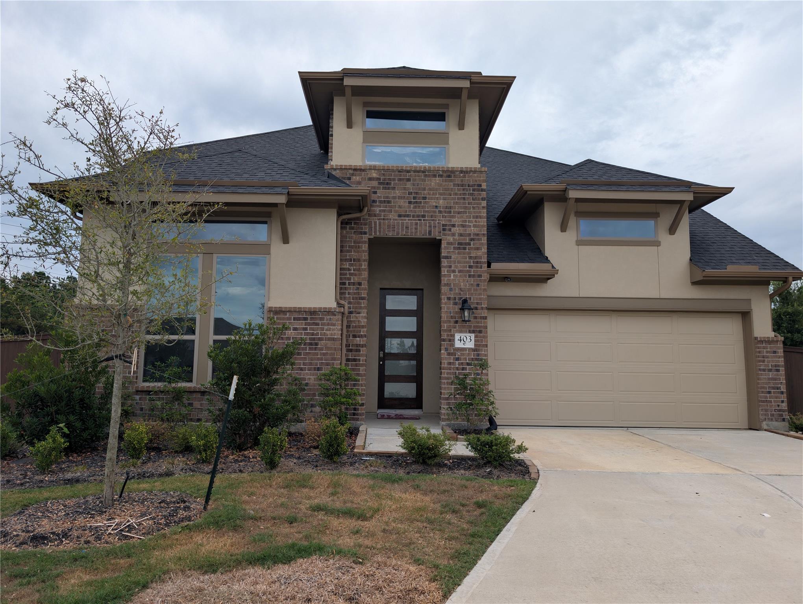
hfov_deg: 71.5
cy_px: 302
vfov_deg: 56.9
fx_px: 558
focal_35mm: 24
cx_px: 402
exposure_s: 1/1019
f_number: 1.68
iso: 22
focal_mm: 6.9
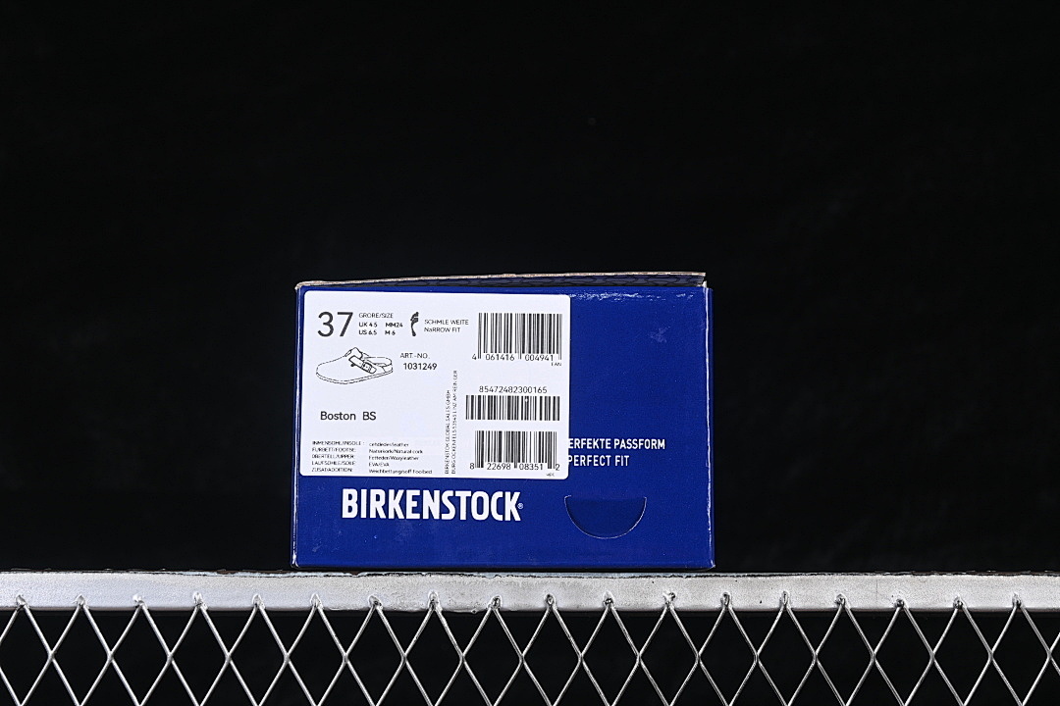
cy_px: 353
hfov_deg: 27.0
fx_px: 2208
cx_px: 530
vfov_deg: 18.2
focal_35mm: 75
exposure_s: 1/80
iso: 160
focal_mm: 50
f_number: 7.1
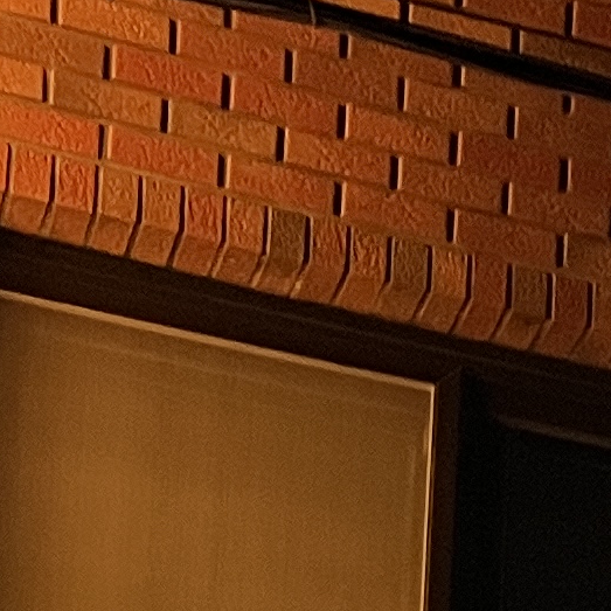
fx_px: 3535
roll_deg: -1.9
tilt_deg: +7.2
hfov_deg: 9.7
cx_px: 769
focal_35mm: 177
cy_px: 1741
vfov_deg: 8.5
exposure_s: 1/60
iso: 125
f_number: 1.5
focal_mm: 5.7
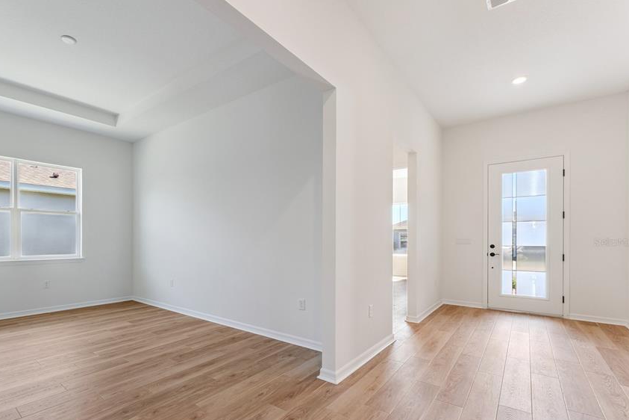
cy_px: 242
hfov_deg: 92.2
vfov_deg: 70.0
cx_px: 254
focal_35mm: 17
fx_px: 297
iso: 800
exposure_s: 1/100
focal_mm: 14
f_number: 11
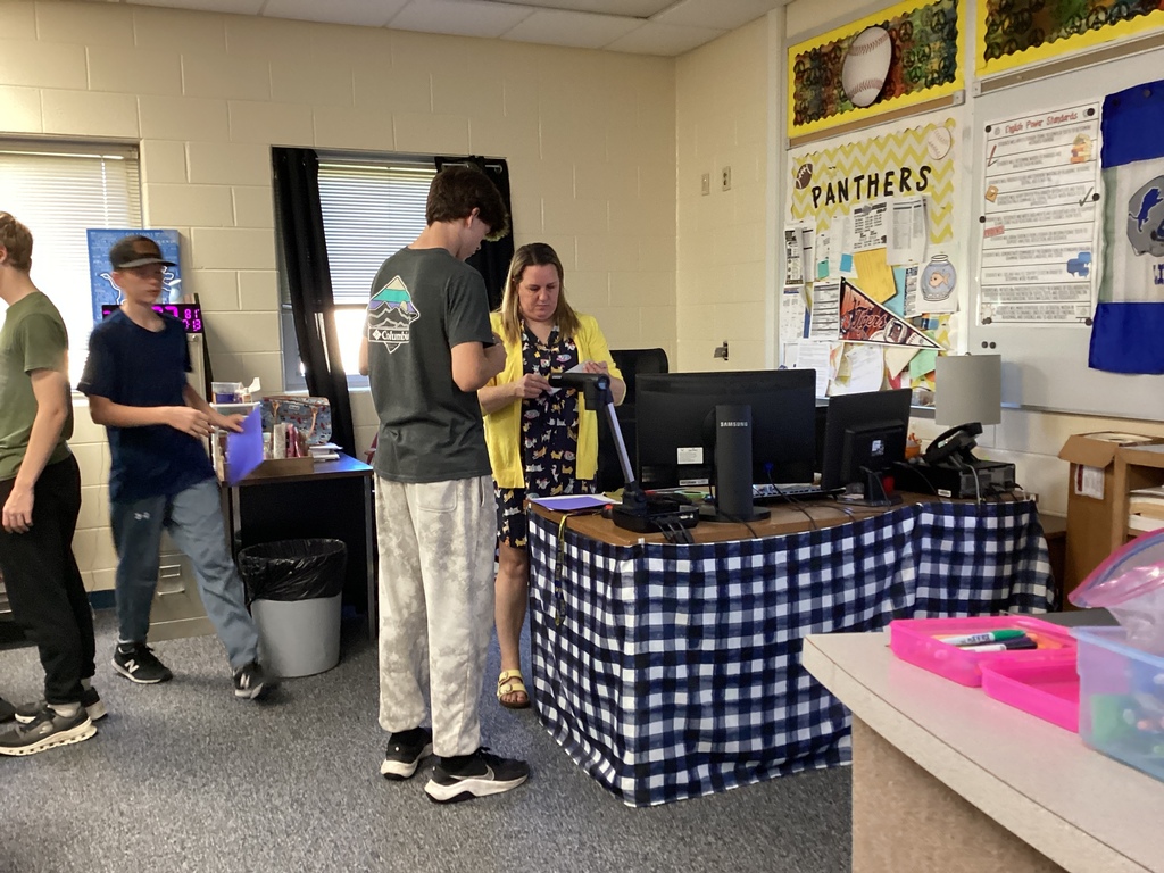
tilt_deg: -7.1
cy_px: 436
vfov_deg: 45.4
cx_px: 582
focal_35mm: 31
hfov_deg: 58.4
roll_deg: +2.0
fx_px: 1042
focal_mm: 3.3
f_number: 2.4
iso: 320
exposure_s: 1/40
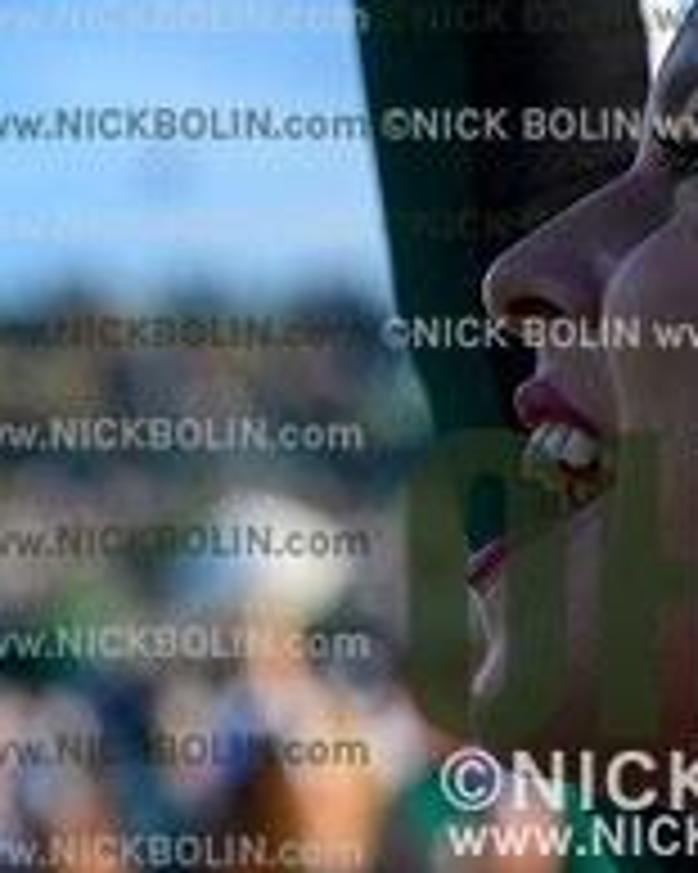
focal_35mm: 196
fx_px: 5065
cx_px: 725
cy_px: 644
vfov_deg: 9.8
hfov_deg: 7.8
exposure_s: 1/400
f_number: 4
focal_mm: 70
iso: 100
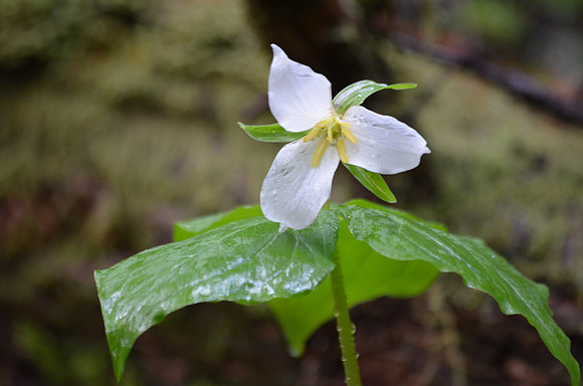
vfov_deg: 4.7
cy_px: 193
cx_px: 292
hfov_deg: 7.1
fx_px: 4726
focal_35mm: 292
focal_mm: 195
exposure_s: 1/125
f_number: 4.8
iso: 1600
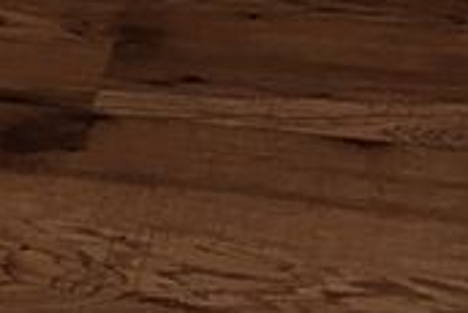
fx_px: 1887
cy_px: -699
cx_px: 354
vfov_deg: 7.9
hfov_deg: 14.1
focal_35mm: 145
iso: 1089
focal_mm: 5.31
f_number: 1.7
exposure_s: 1/50
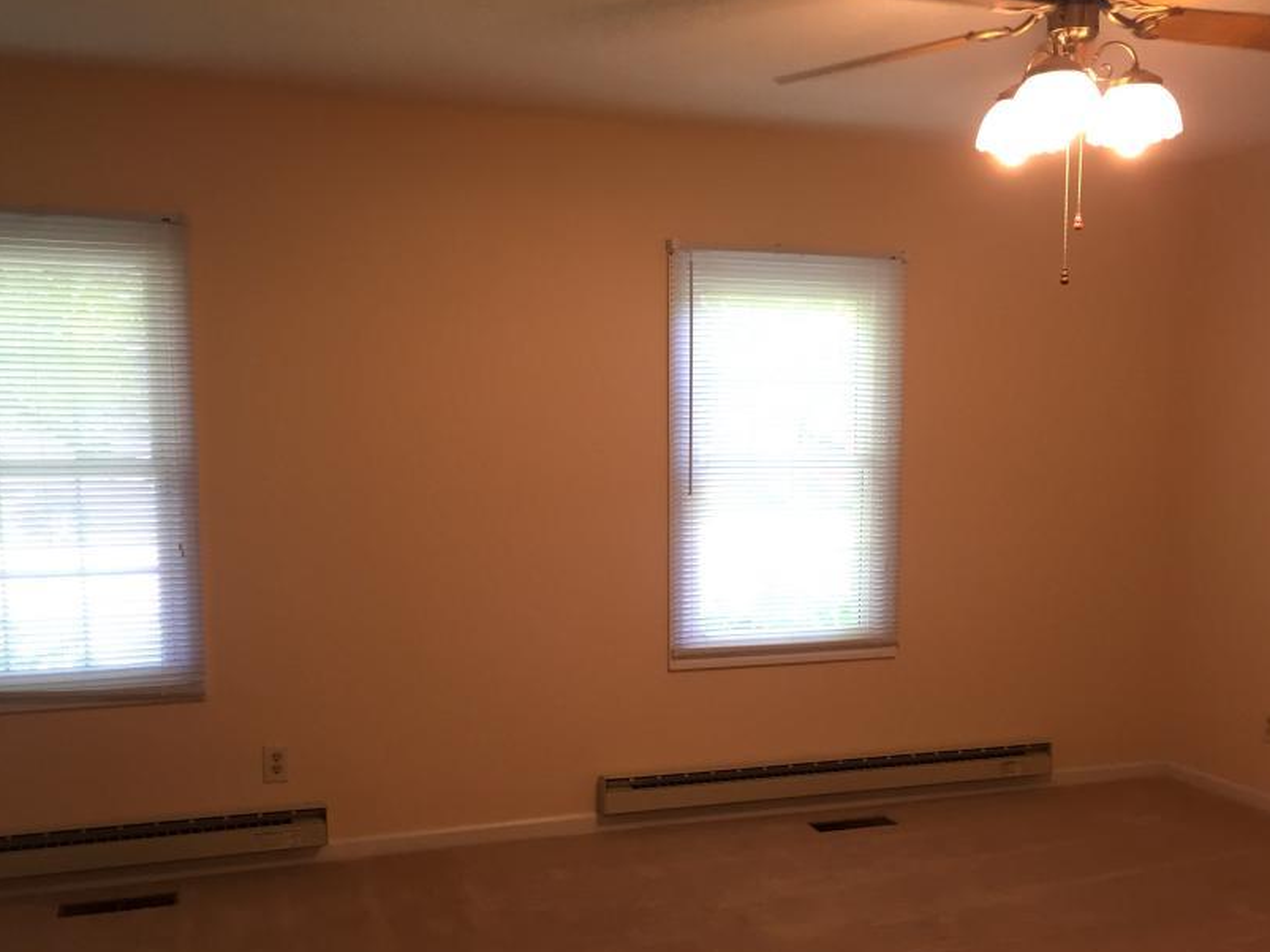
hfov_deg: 50.1
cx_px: 655
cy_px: 595
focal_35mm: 37
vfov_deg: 38.4
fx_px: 1357
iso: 64
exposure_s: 1/30
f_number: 2.2
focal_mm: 4.15
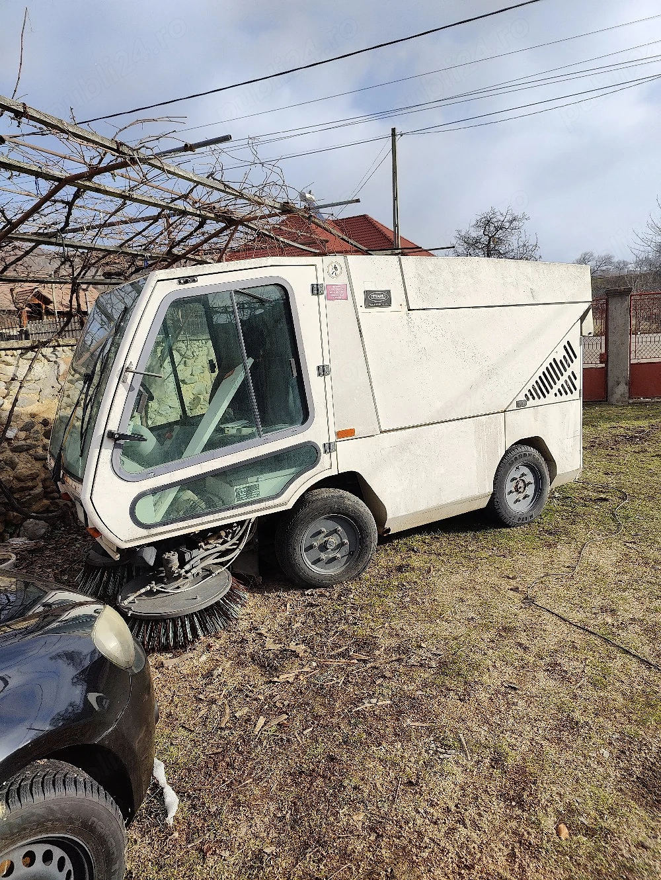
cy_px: 440
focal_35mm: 23
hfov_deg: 59.0
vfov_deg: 73.9
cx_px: 330
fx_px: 585
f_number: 1.8
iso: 50
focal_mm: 6.06
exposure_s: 1/2500
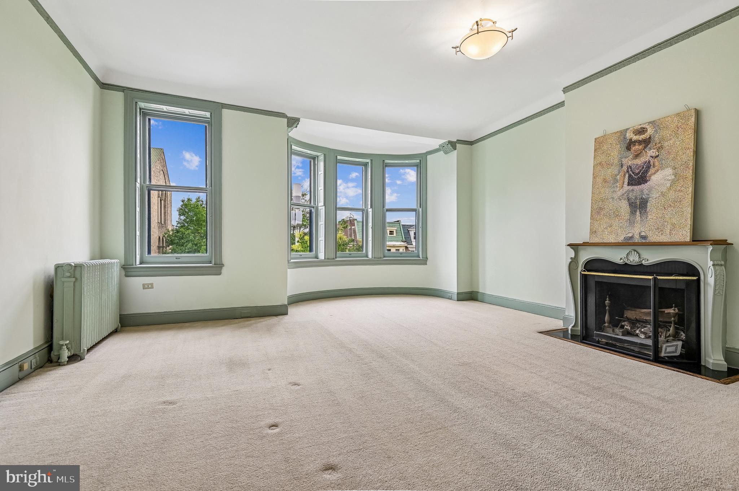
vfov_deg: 73.7
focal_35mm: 16
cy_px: 246
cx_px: 370
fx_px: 328
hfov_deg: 96.8
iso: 125
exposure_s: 1/50
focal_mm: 16
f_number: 8
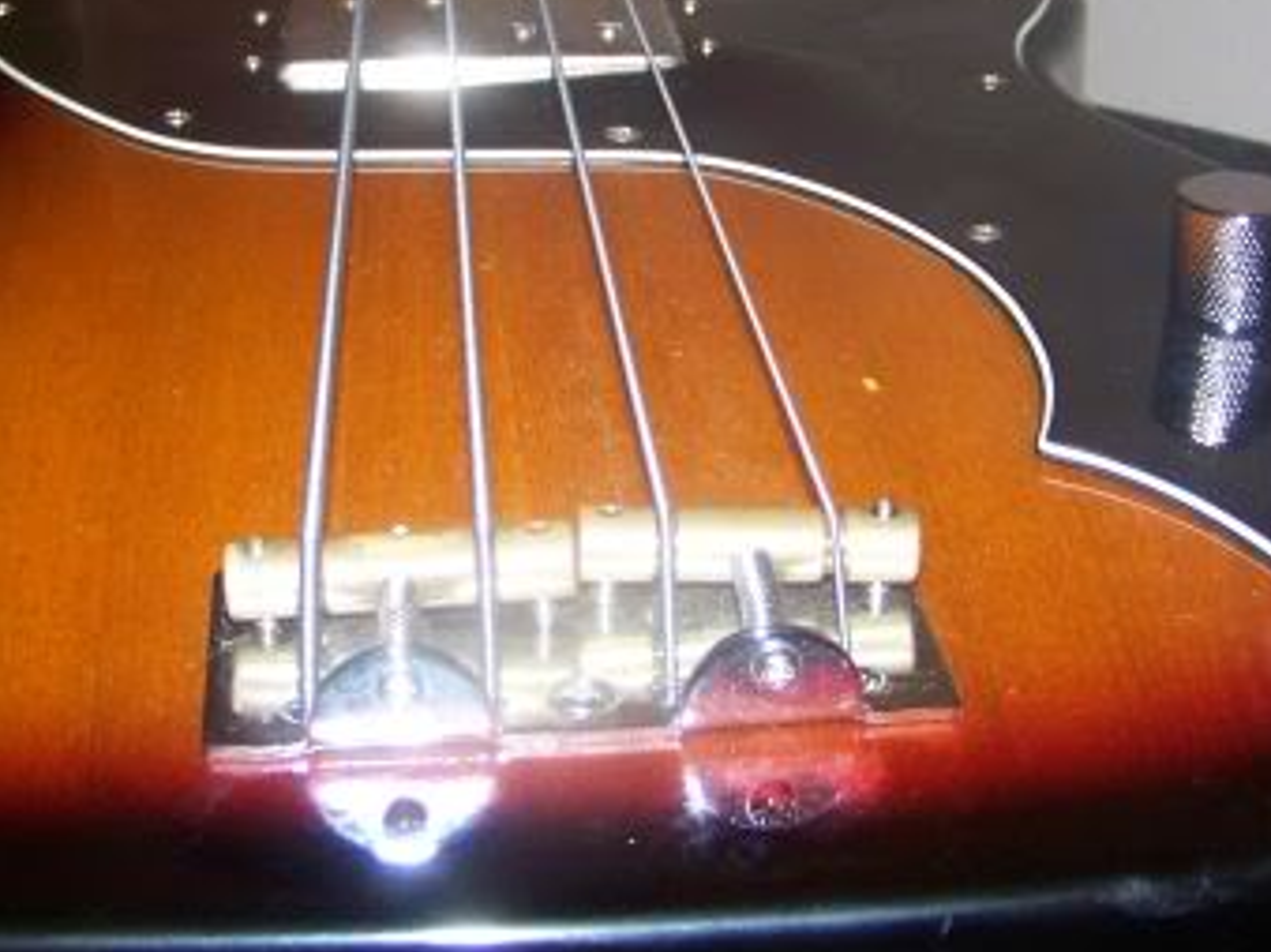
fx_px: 2496
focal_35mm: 68
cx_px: 532
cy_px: 214
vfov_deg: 21.4
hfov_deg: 28.5
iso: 200
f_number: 2.8
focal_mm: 5.85
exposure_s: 1/30
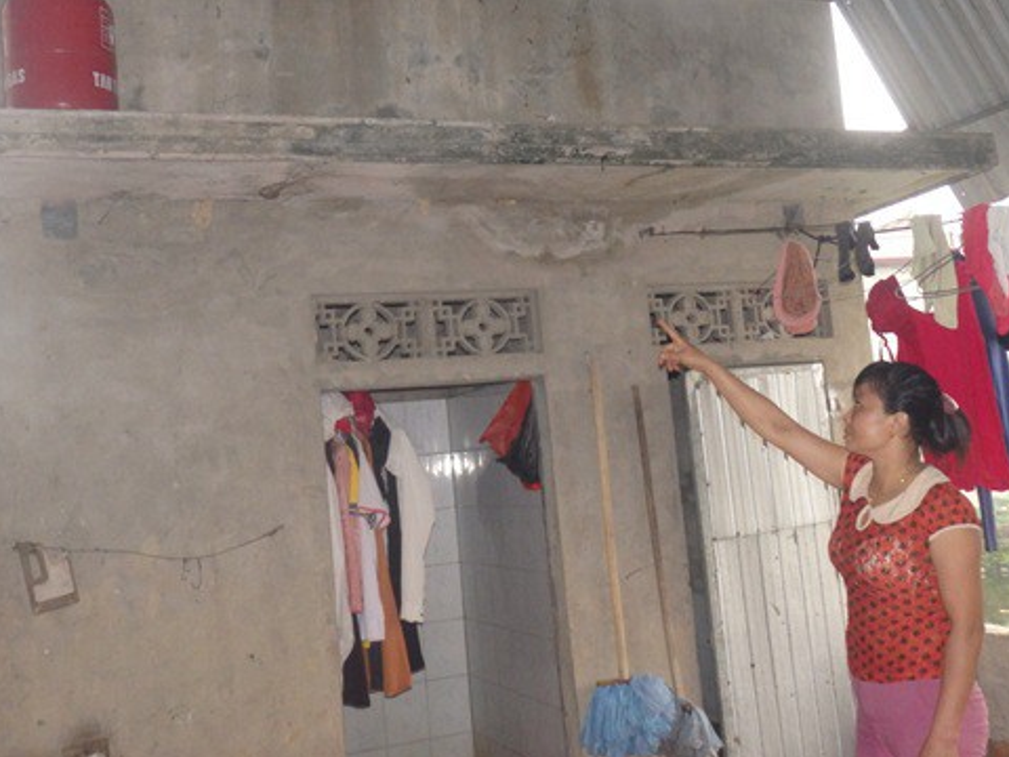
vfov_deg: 35.8
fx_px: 1166
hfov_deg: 46.7
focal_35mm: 40
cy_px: 299
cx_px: 563
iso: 400
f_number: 3.3
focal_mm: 5.5
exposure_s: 1/30
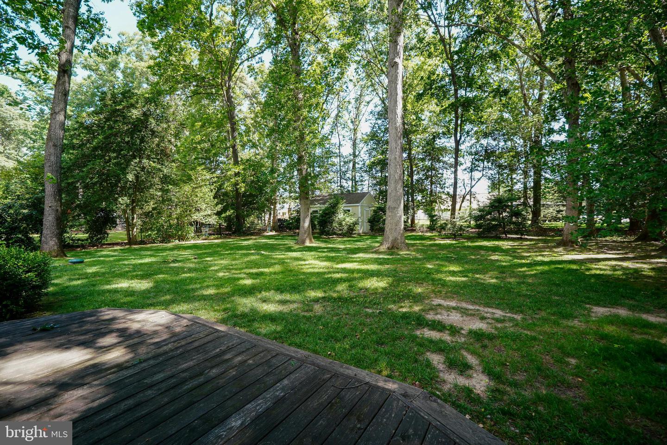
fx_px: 278
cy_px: 222
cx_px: 334
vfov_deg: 77.3
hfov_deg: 100.4
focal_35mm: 15
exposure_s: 1/50
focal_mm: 10
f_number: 4
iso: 100
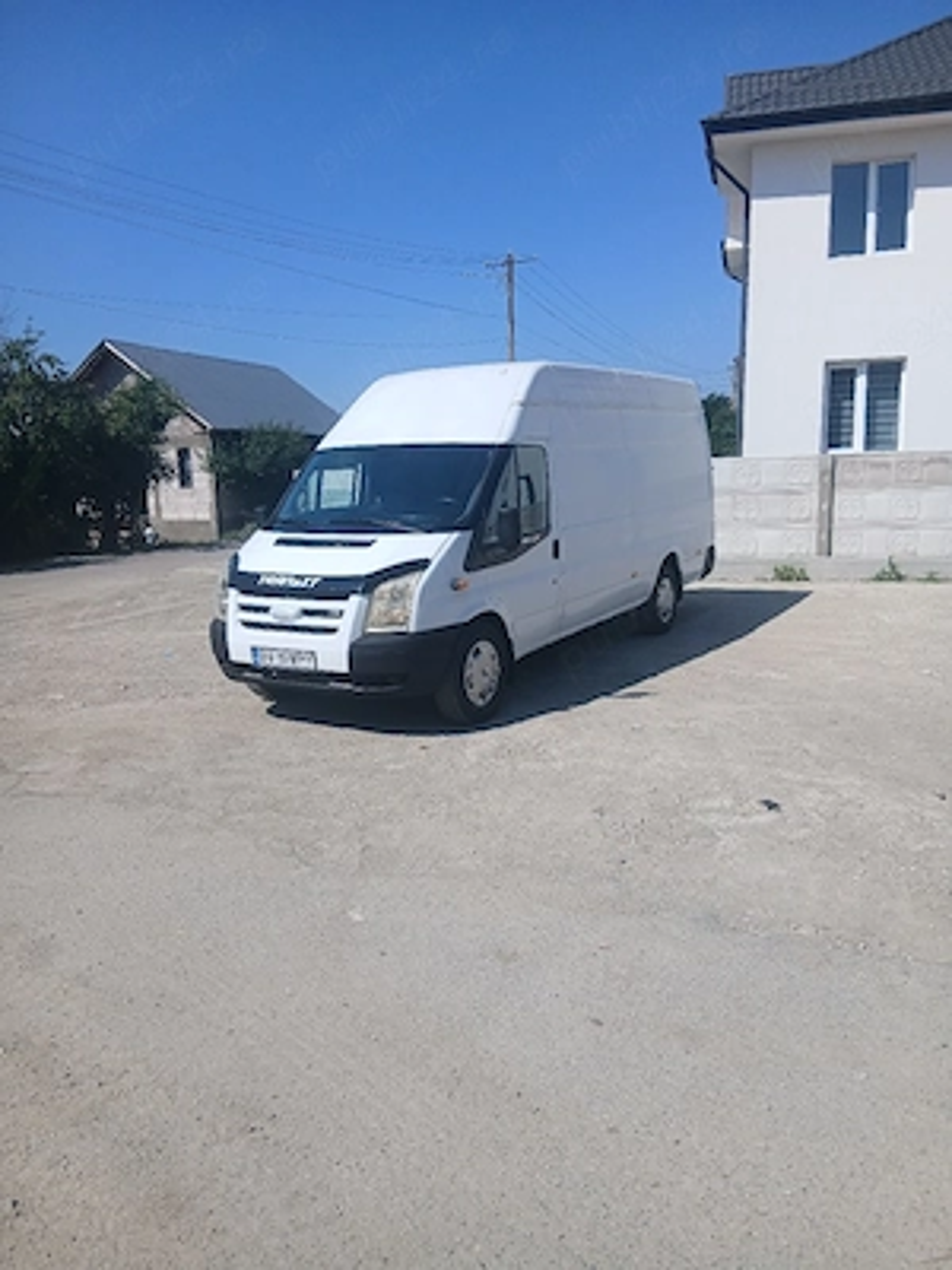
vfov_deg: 67.3
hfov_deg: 53.1
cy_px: 635
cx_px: 476
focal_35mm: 26
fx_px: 953
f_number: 1.8
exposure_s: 1/1000
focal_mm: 3.98
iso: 20
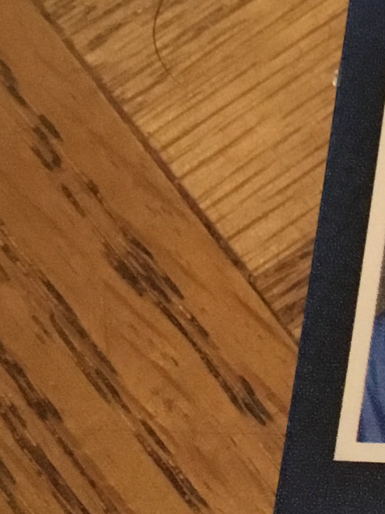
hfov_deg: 11.8
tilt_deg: -65.7
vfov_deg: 16.9
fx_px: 1720
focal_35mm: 116
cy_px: 382
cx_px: 680
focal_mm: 3.3
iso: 200
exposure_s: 1/15
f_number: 2.4
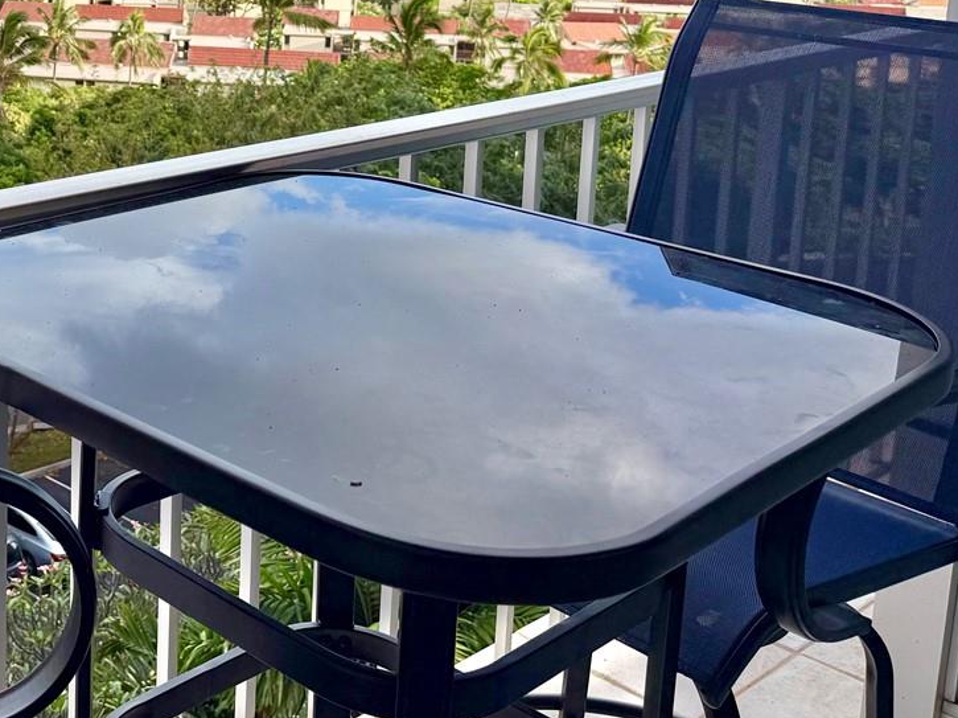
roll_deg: -0.9
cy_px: 56
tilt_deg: -8.6
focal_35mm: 53
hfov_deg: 33.2
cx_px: 1
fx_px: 1466
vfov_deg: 26.5
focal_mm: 6.76
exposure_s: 1/1949
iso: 80
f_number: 1.78
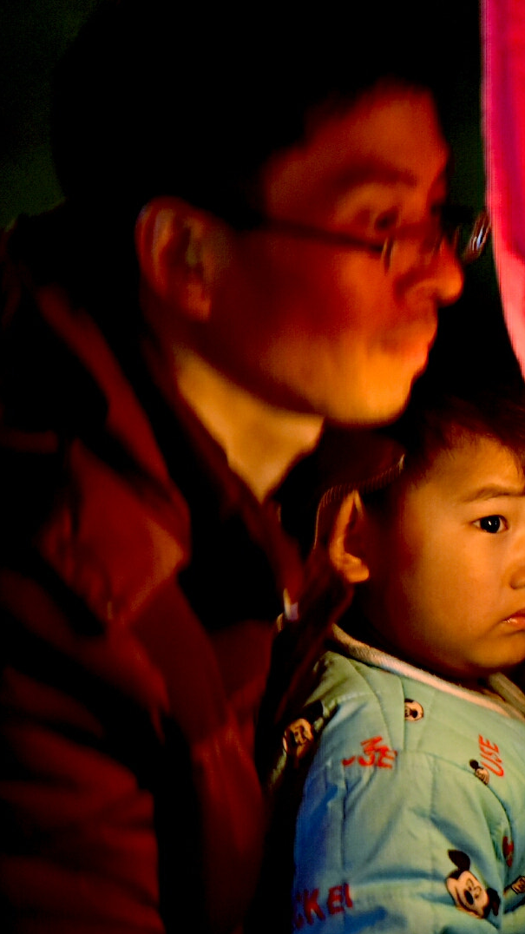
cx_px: 500
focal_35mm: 284
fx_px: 7031
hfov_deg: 4.3
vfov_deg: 7.6
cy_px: 468
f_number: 2.8
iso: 6400
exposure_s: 1/50
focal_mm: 180
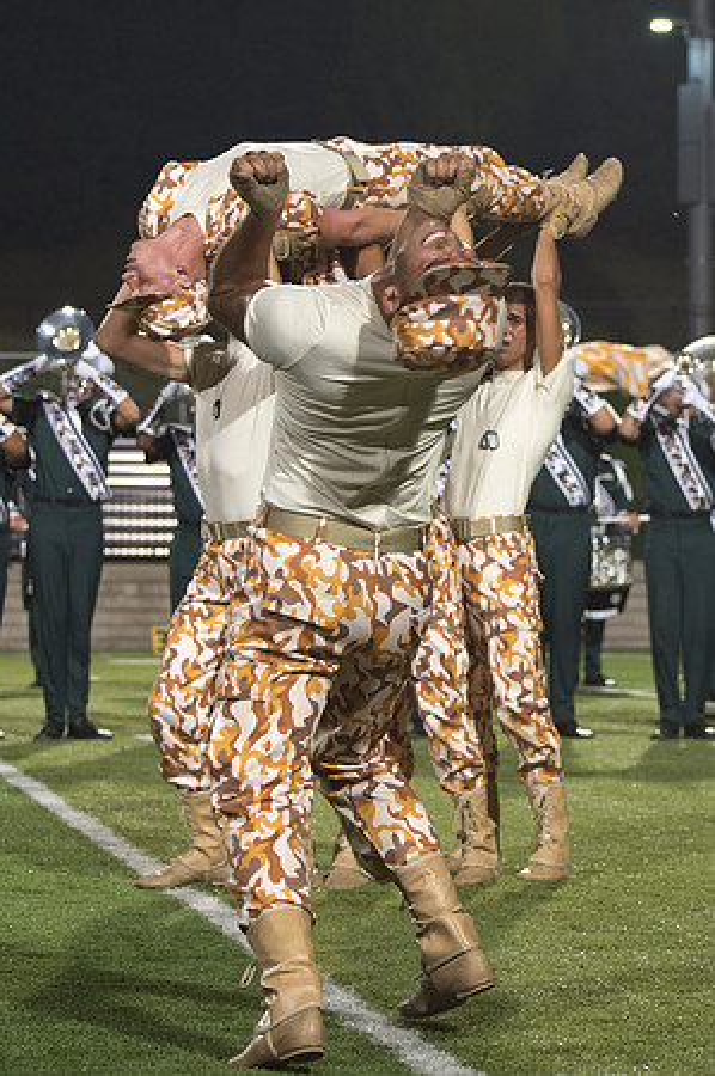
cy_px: 331
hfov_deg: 9.3
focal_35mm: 147
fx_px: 4382
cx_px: 436
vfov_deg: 14.0
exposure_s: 1/160
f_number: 4.5
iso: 1400
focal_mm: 70
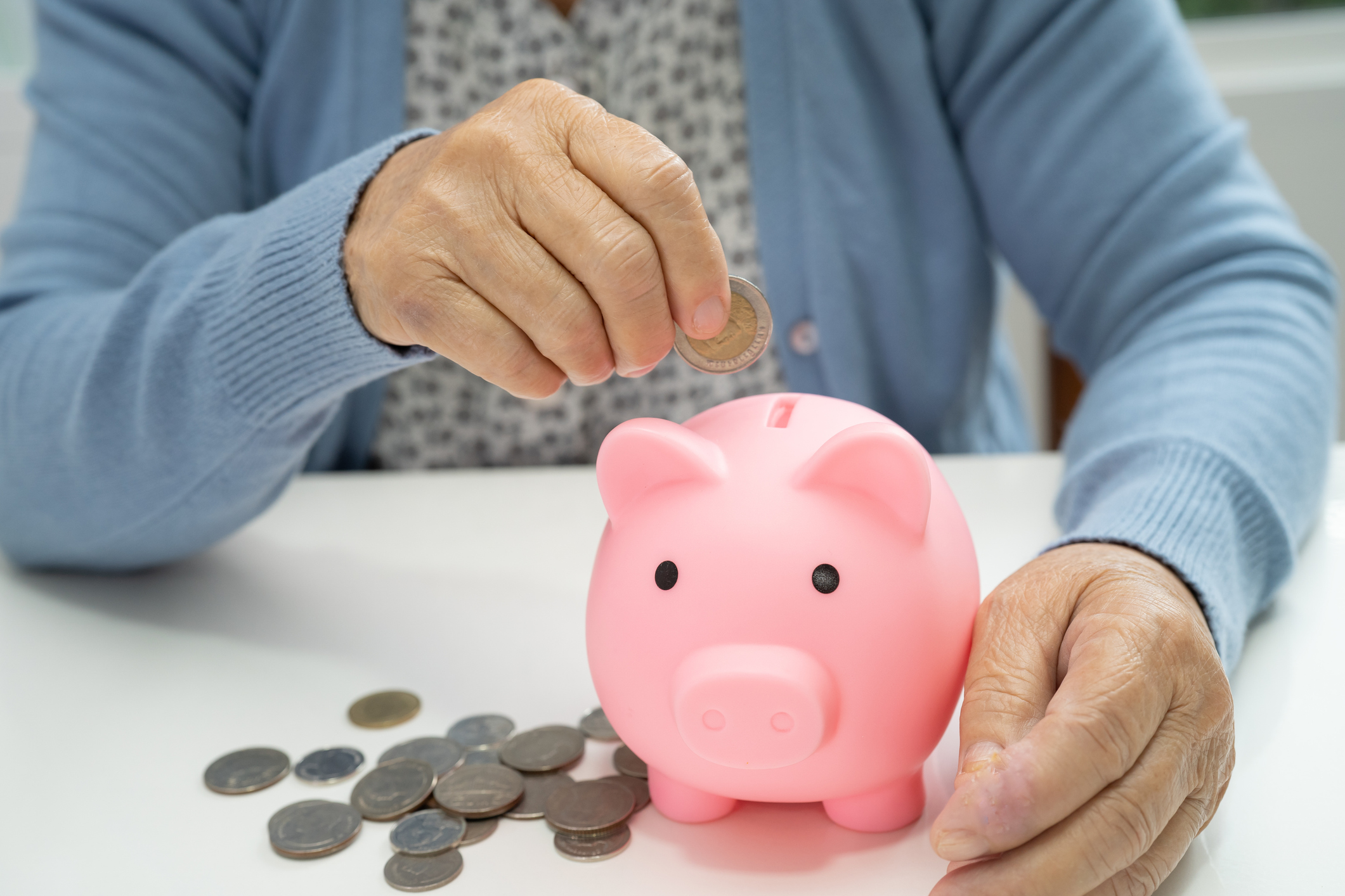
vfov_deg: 27.0
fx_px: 1868
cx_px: 672
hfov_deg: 39.6
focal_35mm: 50
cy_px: 448
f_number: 4.5
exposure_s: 1/60
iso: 800
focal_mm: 50
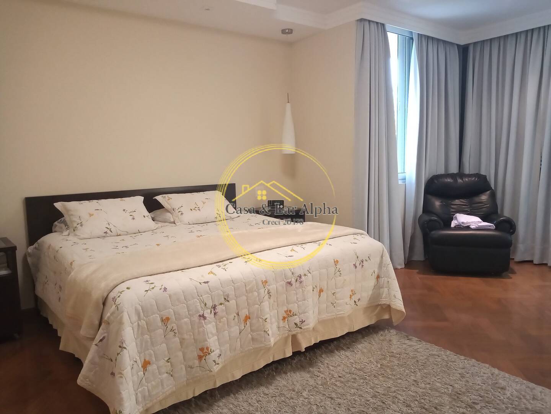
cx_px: 276
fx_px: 318
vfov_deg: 66.0
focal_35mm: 20
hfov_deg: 81.7
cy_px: 207
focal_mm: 3.54
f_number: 2
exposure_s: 1/24
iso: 668
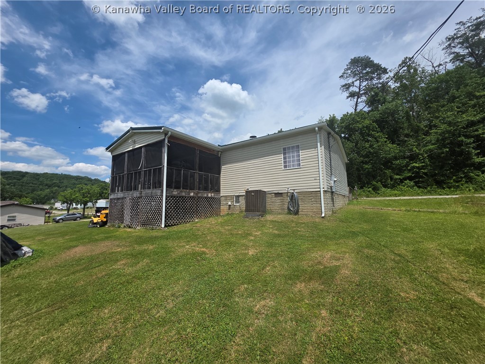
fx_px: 182
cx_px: 242
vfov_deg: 89.9
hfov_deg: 106.2
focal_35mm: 13
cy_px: 182
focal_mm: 2.2
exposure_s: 1/3372
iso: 40
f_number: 1.9
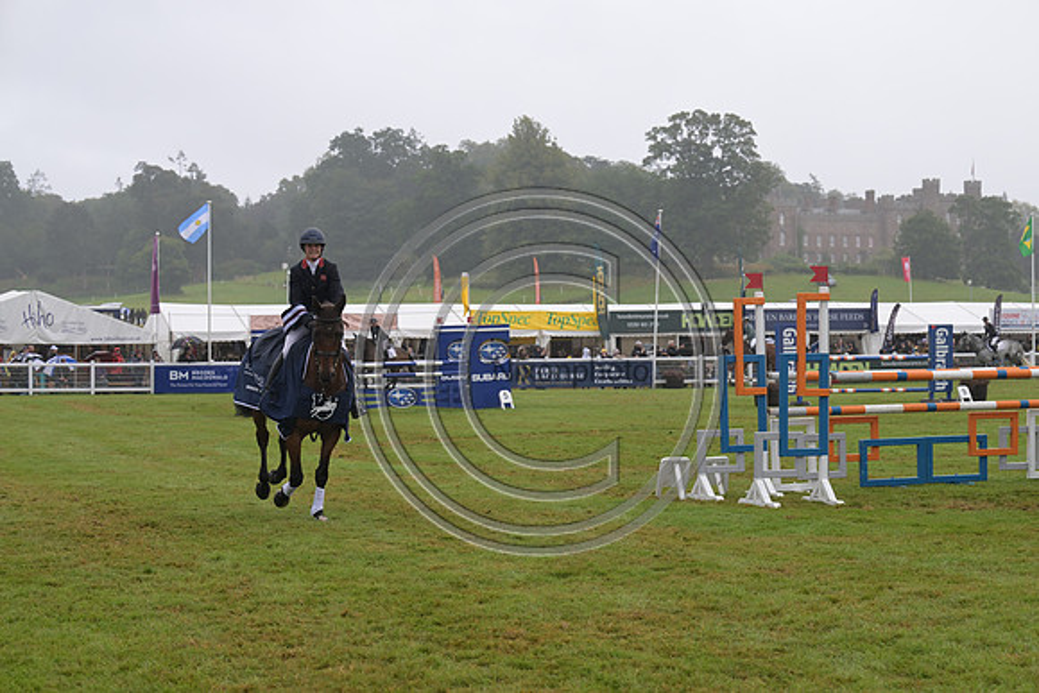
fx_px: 2252
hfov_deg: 26.0
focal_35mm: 78
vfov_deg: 17.5
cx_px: 520
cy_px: 346
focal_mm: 78
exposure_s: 1/800
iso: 560
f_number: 5.6
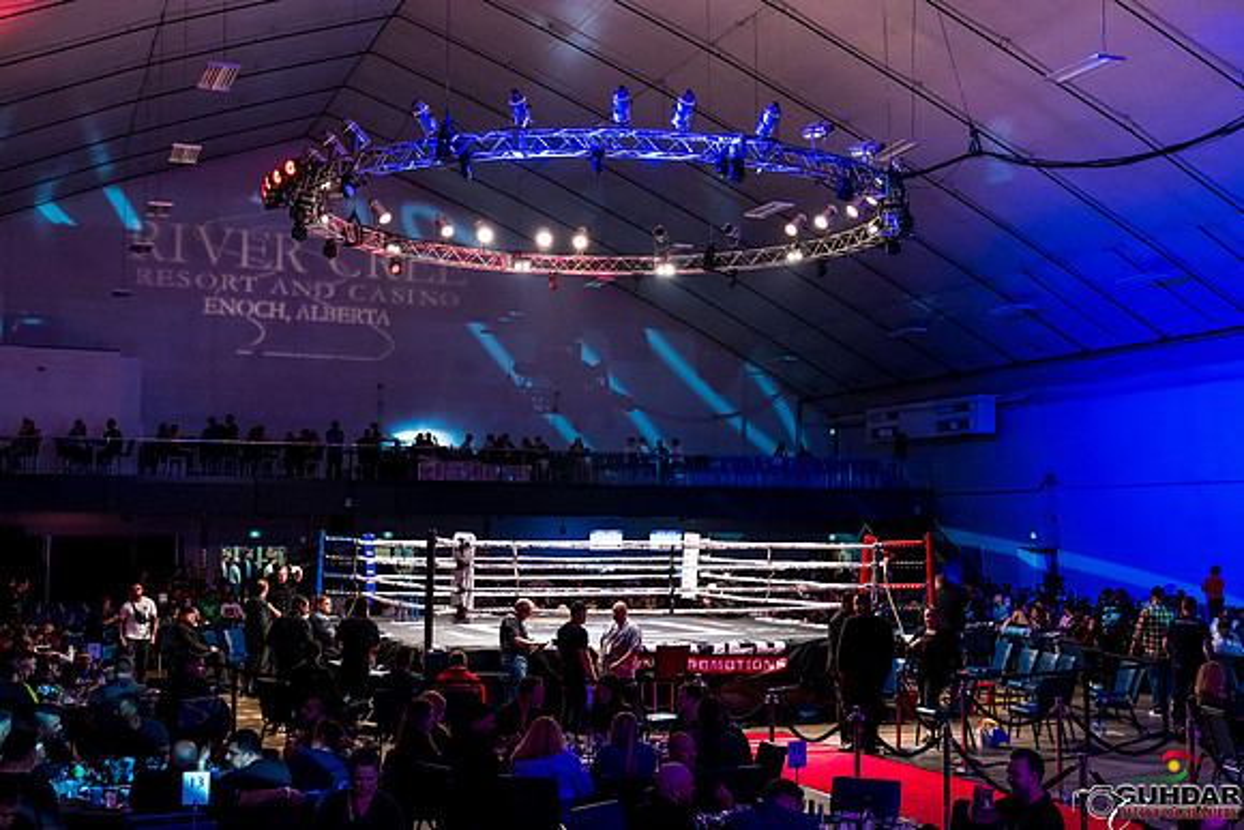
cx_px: 622
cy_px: 415
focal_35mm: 42
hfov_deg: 46.1
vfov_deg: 31.7
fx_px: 1462
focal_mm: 40
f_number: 3.5
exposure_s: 1/160
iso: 4000
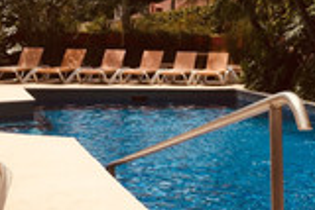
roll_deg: -2.1
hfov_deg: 23.6
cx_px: 236
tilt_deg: -3.7
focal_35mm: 85
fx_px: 744
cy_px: 86
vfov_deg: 16.1
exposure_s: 1/2326
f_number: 2.2
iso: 32
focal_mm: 4.15
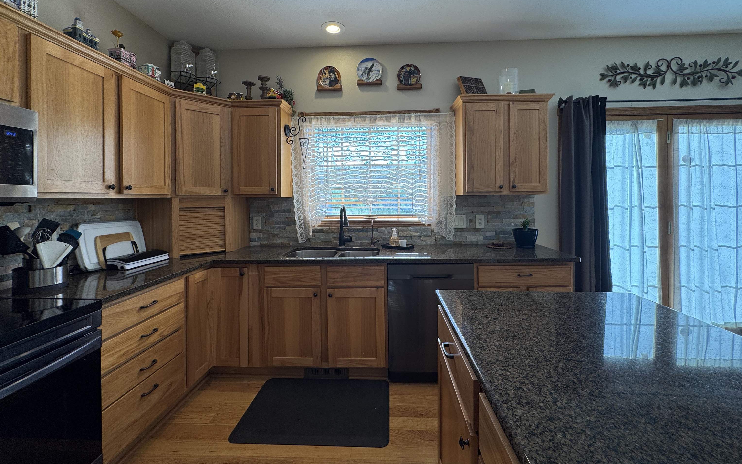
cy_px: 200
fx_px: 303
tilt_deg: +0.1
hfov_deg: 101.5
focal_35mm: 15
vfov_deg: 74.4
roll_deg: +0.2
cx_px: 374
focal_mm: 2.22
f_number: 2.2
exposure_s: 1/120
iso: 50
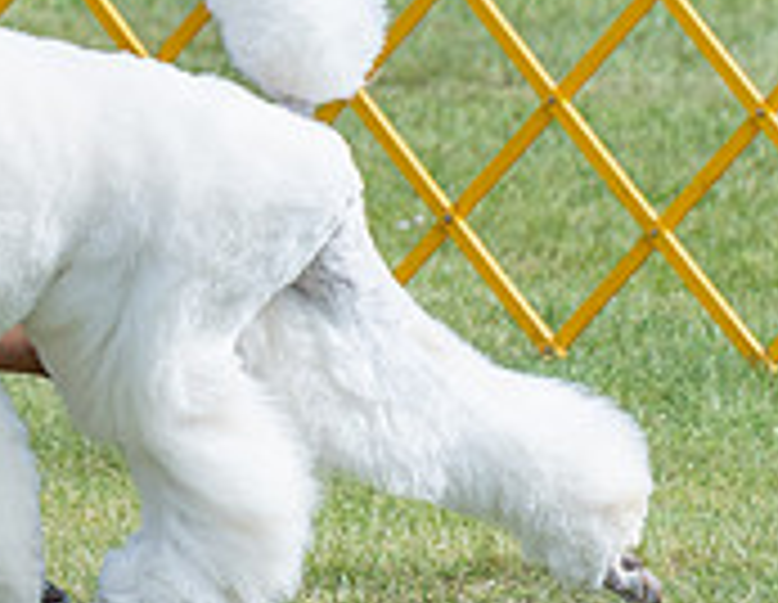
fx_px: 15829
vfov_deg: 2.2
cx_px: -246
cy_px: -146
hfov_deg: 2.8
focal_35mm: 696
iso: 200
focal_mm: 161
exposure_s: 1/1250
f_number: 5.6
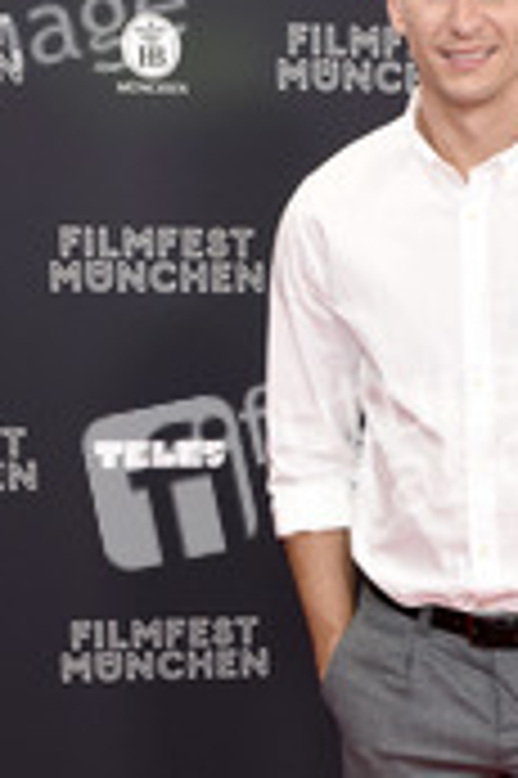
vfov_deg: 19.3
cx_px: 446
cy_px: 688
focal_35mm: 104
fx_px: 2249
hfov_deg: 13.1
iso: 500
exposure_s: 1/100
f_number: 6.3
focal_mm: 30
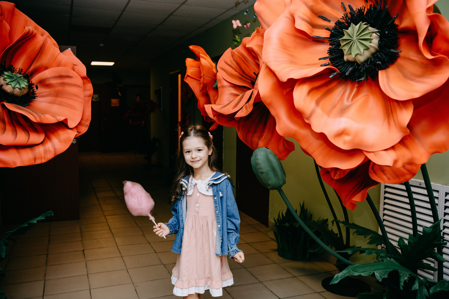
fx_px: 424
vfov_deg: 38.9
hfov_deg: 55.8
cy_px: 150
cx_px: 224
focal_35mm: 34
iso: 320
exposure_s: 1/160
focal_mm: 34
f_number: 4
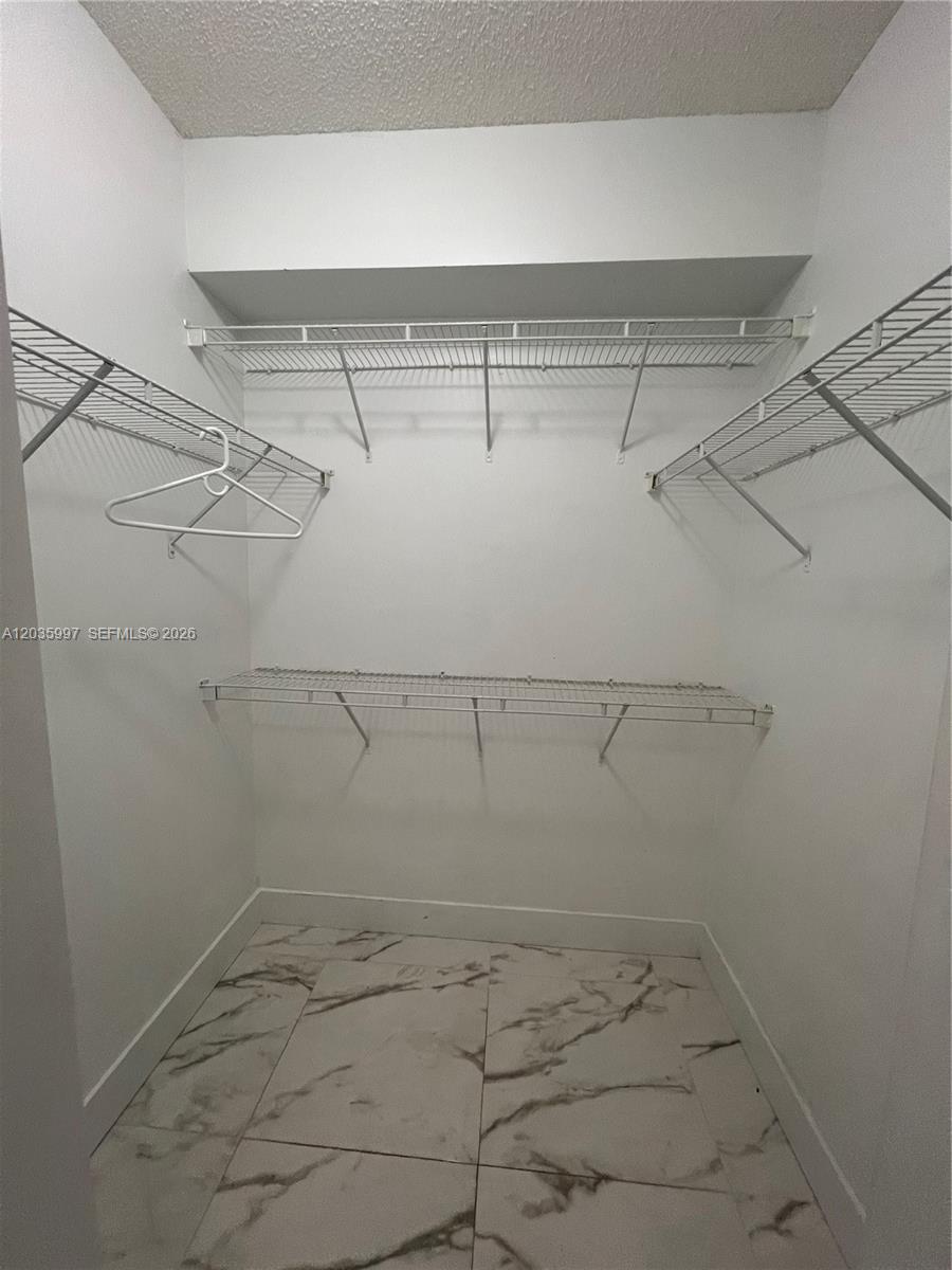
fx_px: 477
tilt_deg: -6.9
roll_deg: -1.1
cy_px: 635
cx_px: 476
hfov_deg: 89.9
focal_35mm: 13
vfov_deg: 106.2
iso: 200
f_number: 1.8
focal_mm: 1.57
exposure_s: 1/120
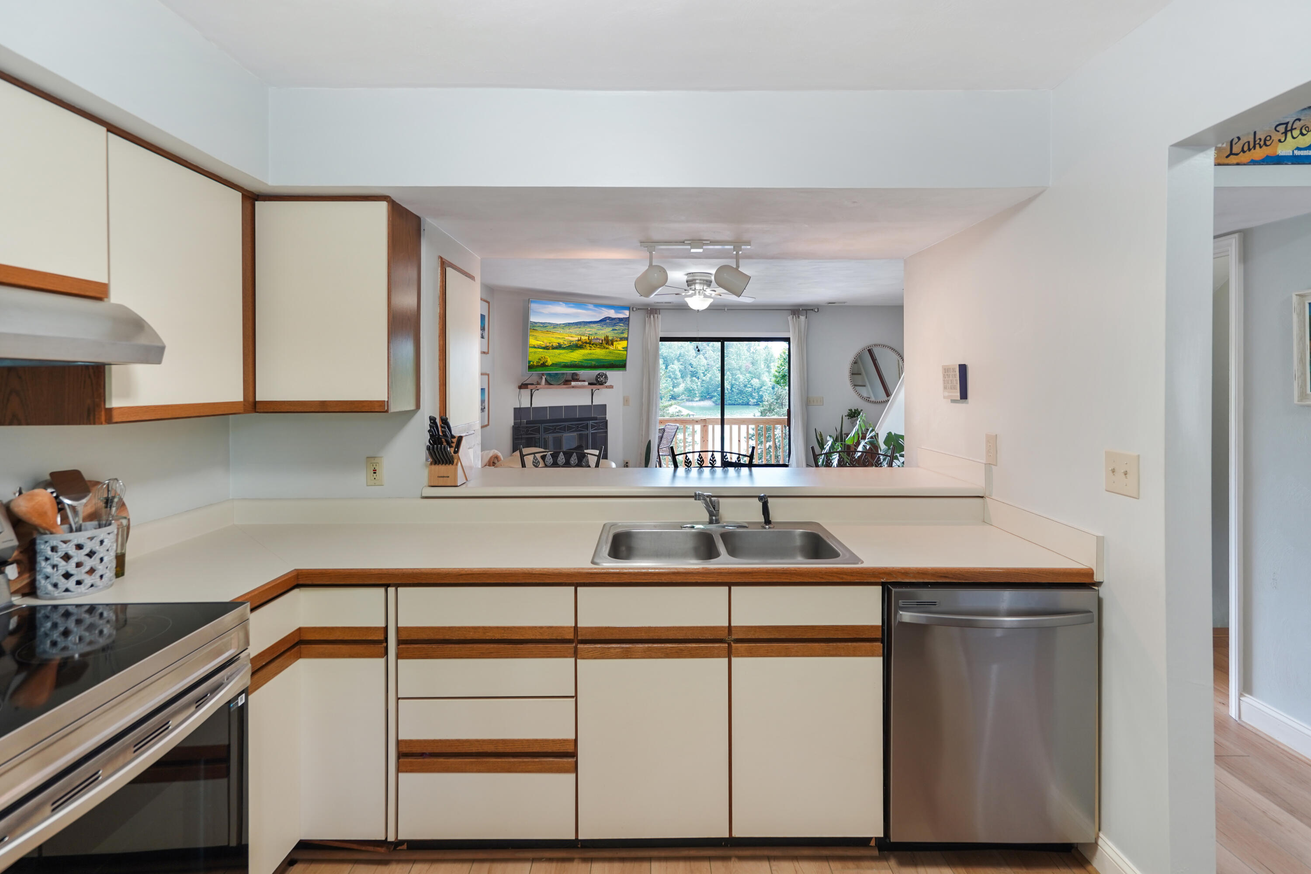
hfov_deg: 96.7
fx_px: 583
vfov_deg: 73.7
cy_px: 437
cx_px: 656
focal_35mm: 16
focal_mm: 16
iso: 400
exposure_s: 1/10
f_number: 5
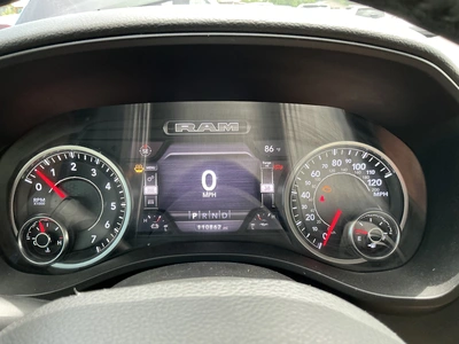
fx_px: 371
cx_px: 230
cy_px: 172
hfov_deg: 63.4
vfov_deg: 49.7
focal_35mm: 28
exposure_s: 1/50
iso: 100
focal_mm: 3
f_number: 1.8
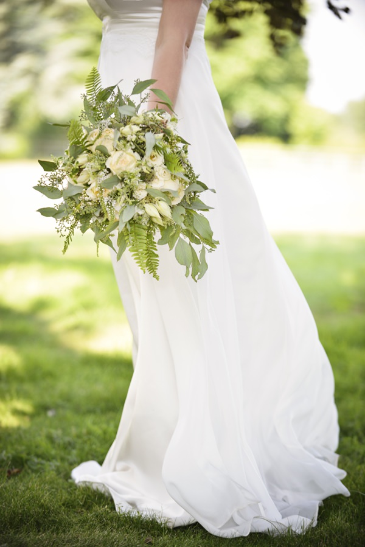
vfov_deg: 18.6
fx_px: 1671
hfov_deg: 12.5
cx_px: 182
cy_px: 274
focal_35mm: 110
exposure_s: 1/320
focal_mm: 110
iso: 250
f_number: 2.8
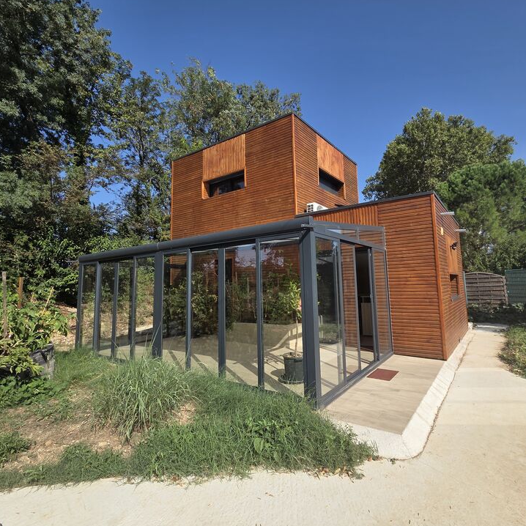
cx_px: 293
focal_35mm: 16
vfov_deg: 87.4
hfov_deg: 87.1
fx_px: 275
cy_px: 255
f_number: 2.2
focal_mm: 2.2
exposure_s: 1/2169
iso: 50
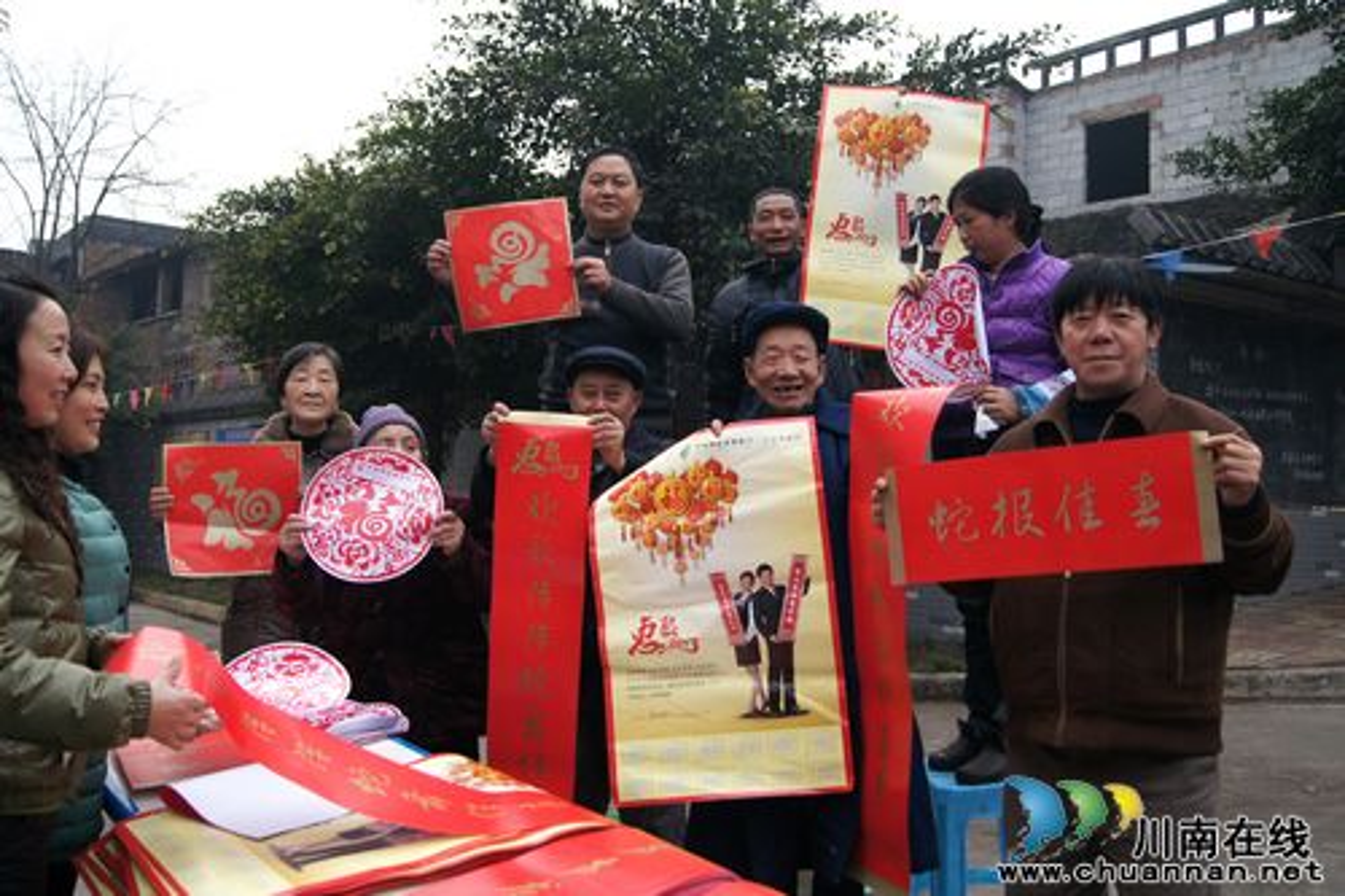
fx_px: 1232
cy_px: 448
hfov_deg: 57.2
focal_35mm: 33
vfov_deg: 39.9
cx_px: 672
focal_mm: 22
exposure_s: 1/1250
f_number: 4
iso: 800
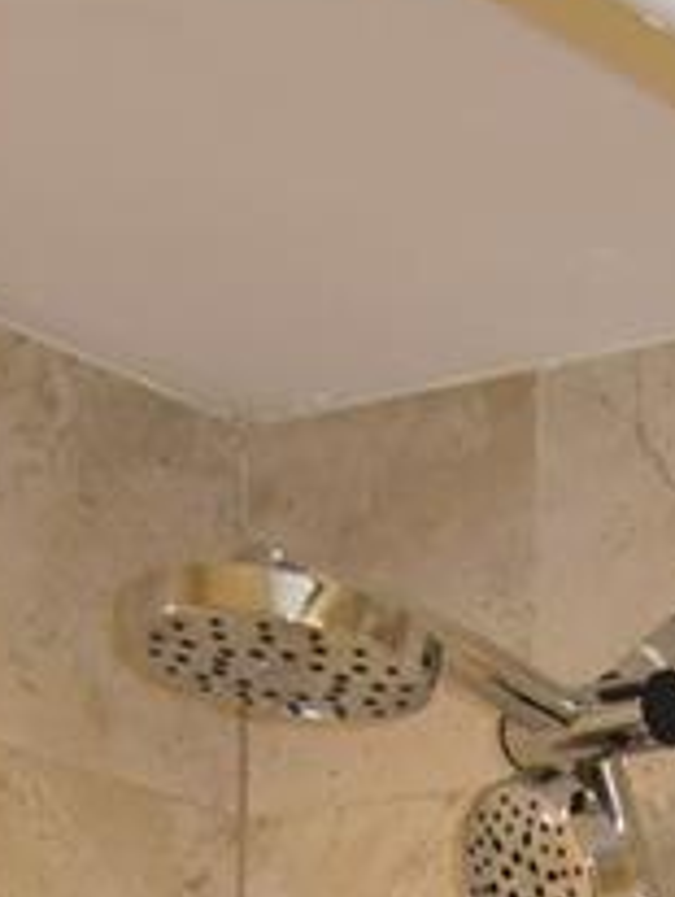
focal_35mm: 151
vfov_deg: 10.2
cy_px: 2547
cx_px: 982
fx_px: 3918
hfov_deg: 9.6
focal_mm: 18
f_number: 4.5
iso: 900
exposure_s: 1/60
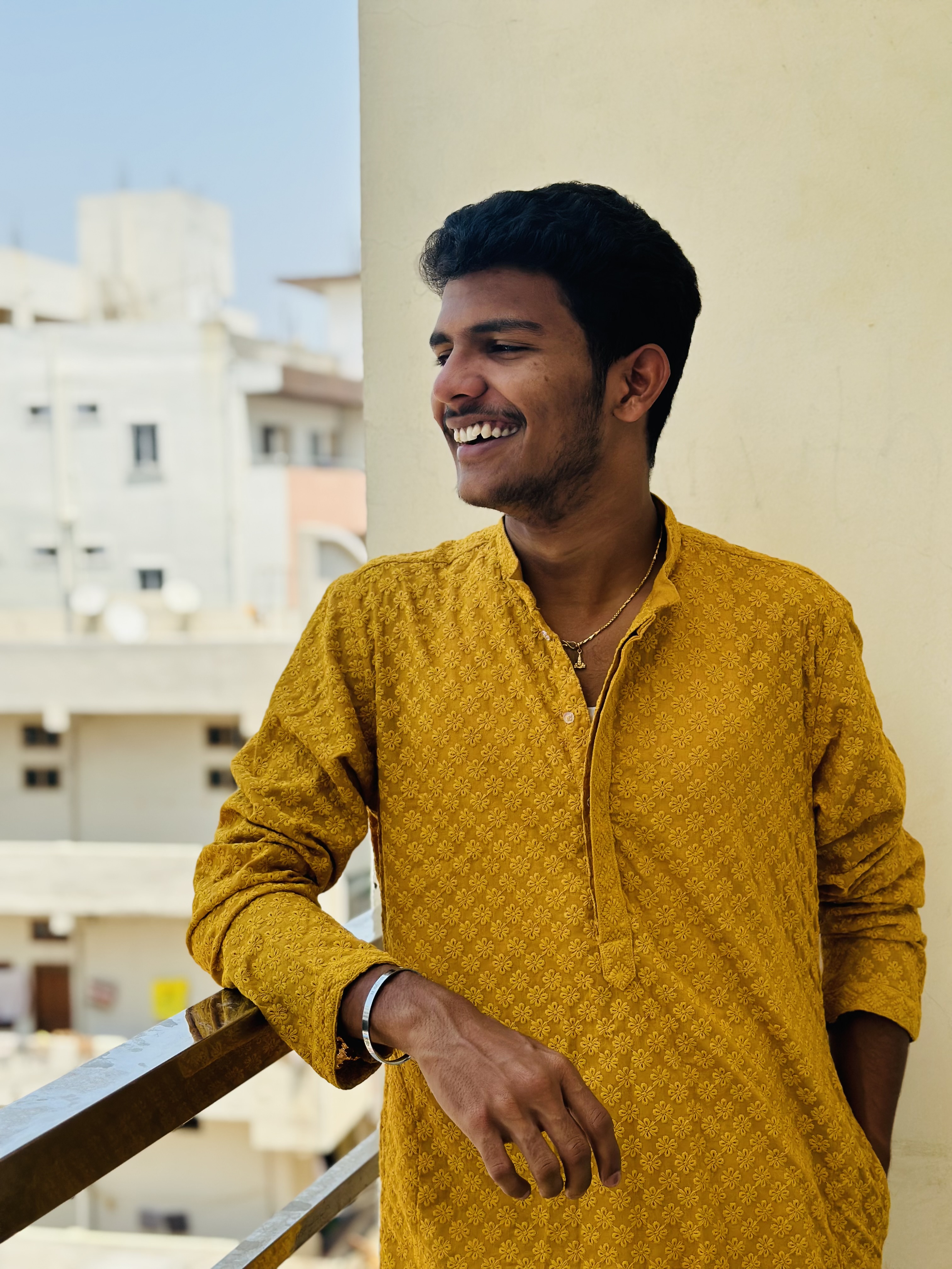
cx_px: 476
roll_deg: +1.4
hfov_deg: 30.3
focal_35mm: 48
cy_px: 634
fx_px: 1760
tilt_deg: -4.7
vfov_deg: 39.7
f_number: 1.78
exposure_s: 1/2410
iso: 100
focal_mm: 6.86
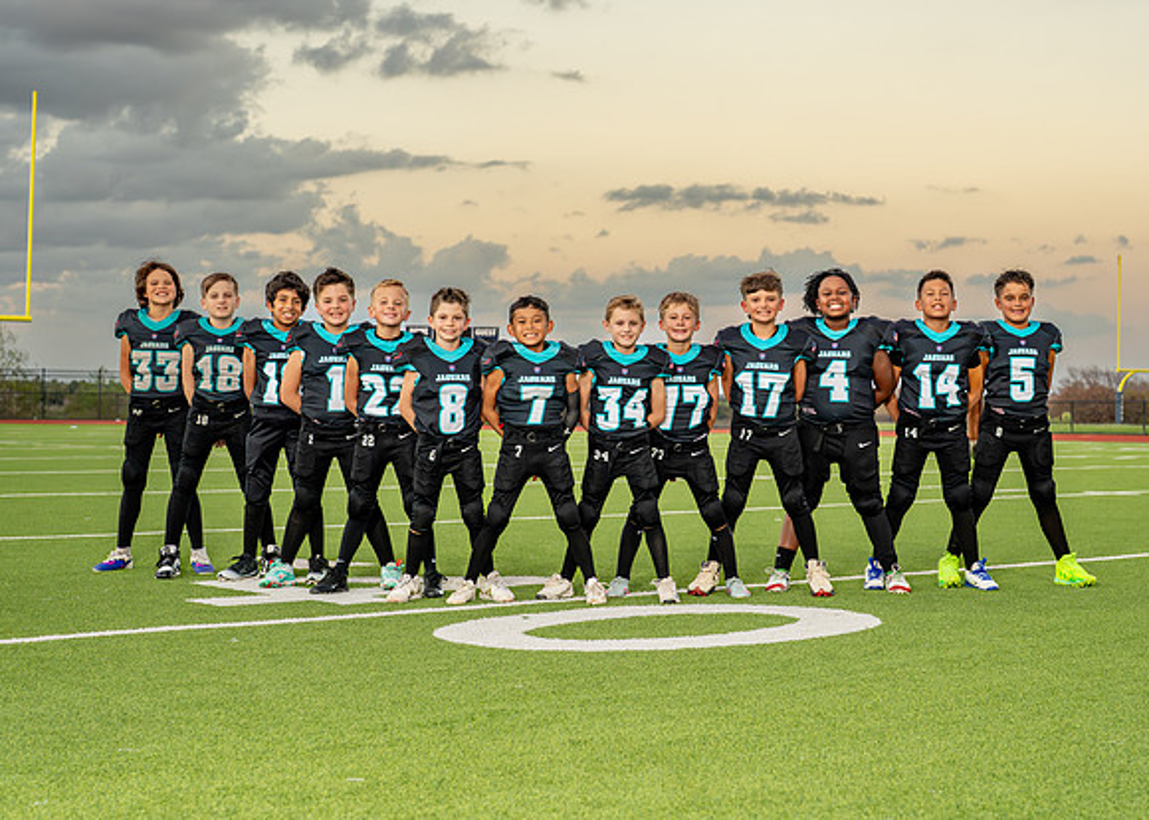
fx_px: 2117
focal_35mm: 65
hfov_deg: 30.4
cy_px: 395
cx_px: 591
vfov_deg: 21.9
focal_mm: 50
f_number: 4
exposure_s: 1/400
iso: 800
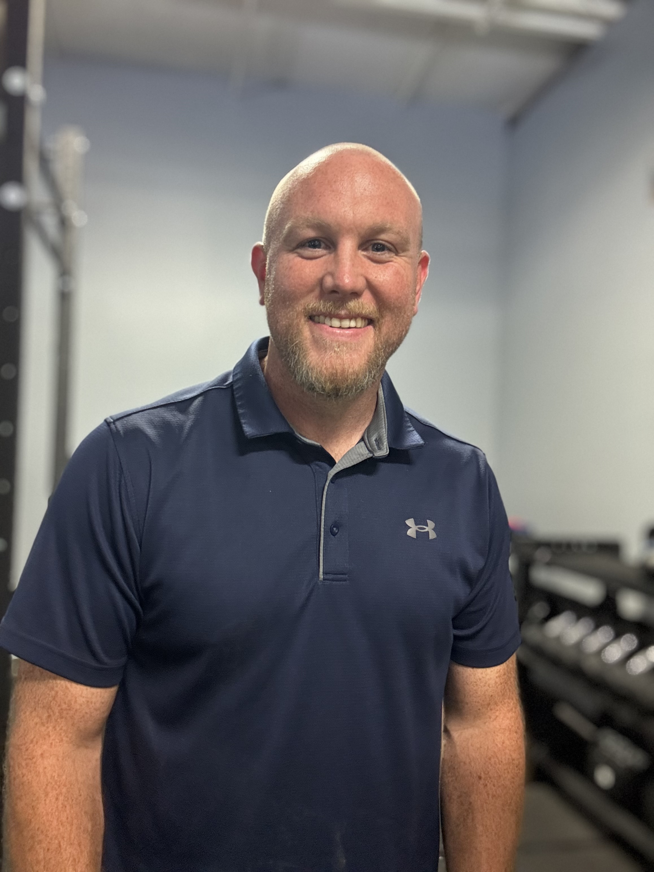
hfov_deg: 46.8
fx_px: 756
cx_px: 327
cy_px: 436
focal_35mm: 30
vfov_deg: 60.0
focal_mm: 2.69
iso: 320
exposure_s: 1/60
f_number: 1.9
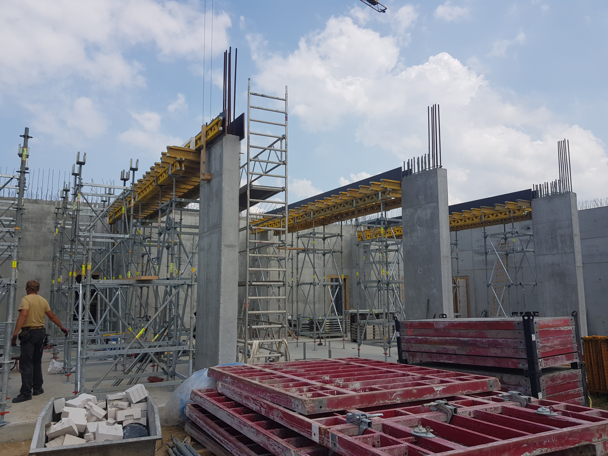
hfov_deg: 67.3
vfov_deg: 53.1
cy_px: 228
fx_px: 457
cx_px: 304
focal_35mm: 26
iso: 40
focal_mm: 4.2
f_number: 1.7
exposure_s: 1/2280
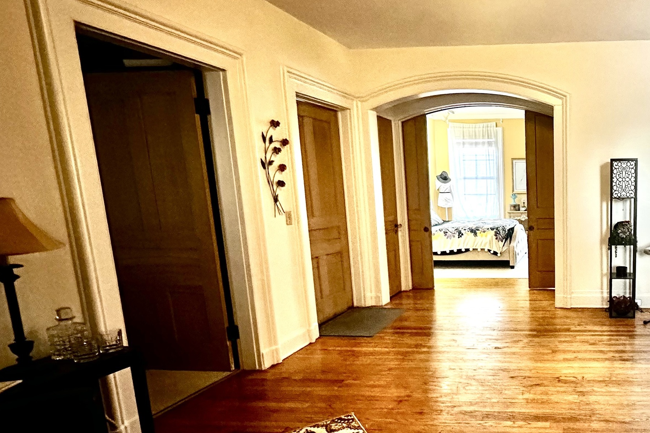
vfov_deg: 50.9
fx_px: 451
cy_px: 261
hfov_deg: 62.6
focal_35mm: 25
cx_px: 557
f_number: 2.2
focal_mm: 2.22
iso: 800
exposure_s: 1/60
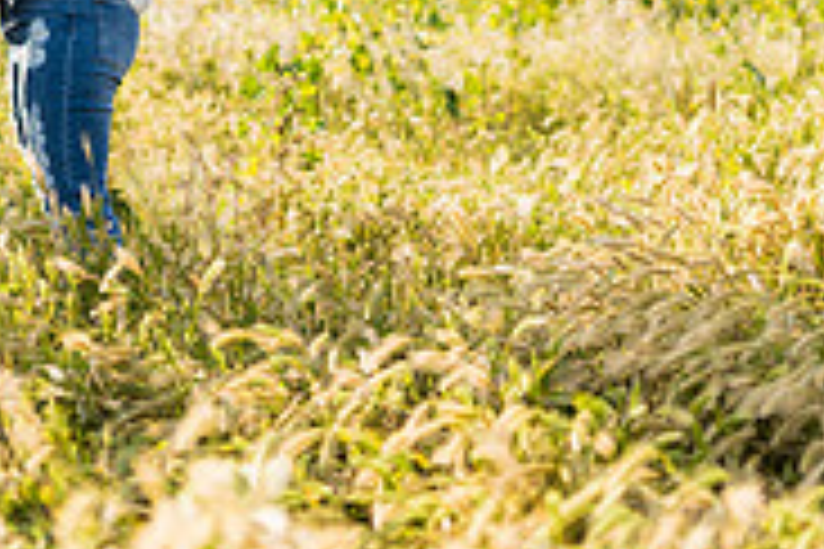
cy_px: 47
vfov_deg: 12.2
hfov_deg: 18.2
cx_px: 95
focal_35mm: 111
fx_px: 2540
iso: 100
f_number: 1.4
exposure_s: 1/3200
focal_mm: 35
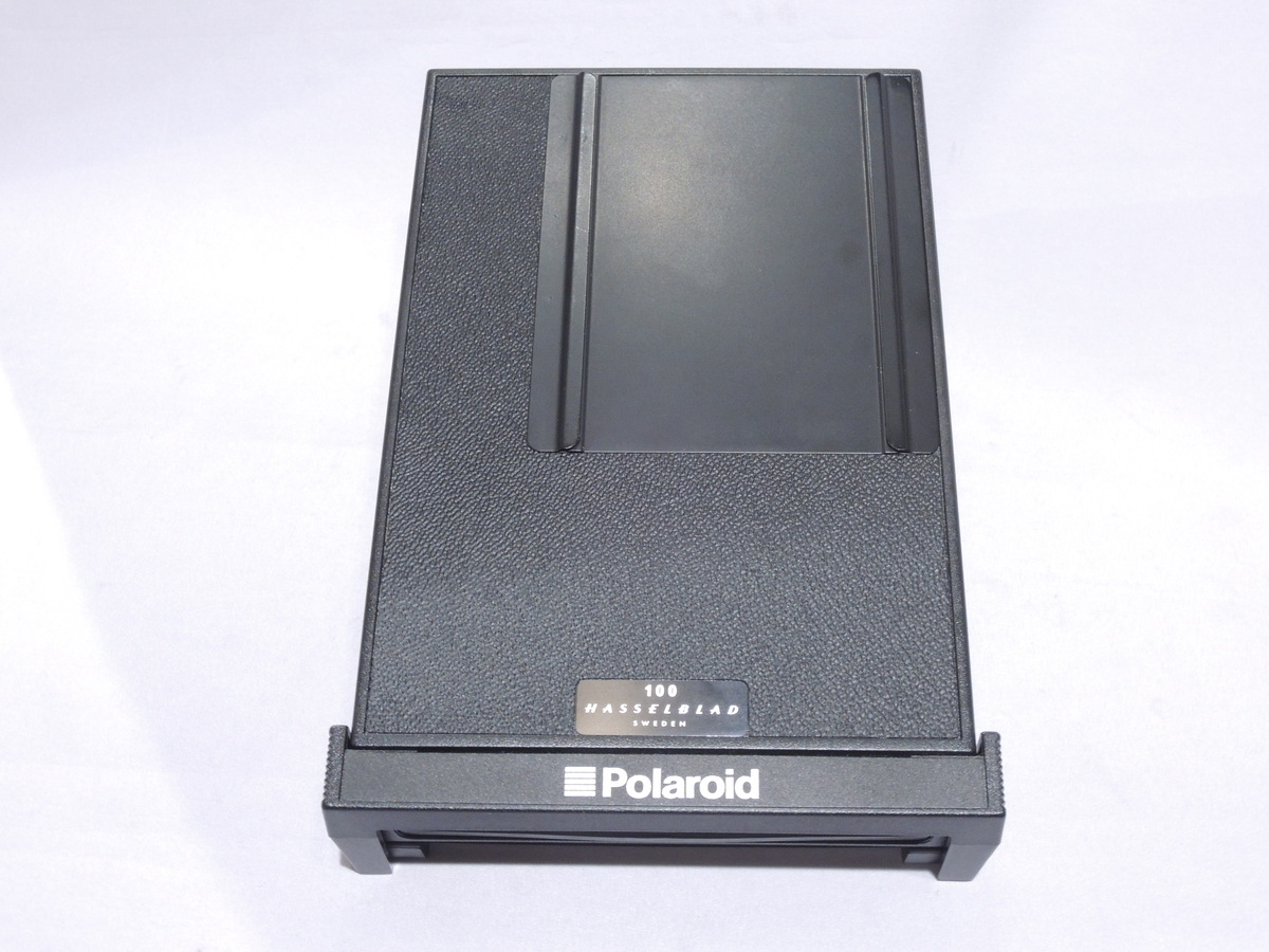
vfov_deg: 29.1
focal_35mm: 50
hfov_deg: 38.2
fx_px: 1833
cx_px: 634
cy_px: 476
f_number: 6.6
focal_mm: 9
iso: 400
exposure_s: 1/30
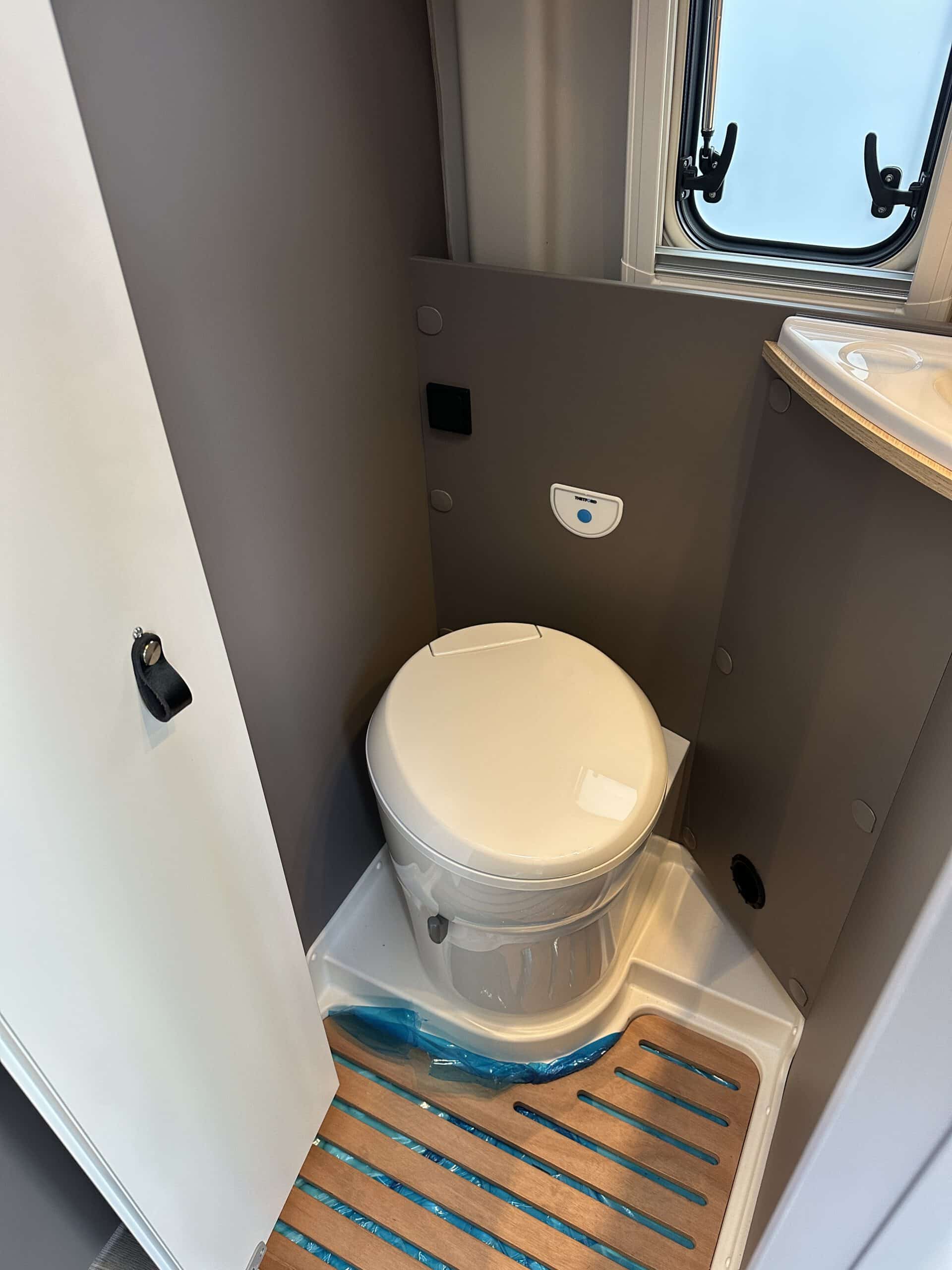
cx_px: 476
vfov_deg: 71.6
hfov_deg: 56.8
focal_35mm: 24
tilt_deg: -38.6
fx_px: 880
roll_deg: +2.5
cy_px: 635
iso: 250
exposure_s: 1/95
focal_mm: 6.86
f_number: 1.78
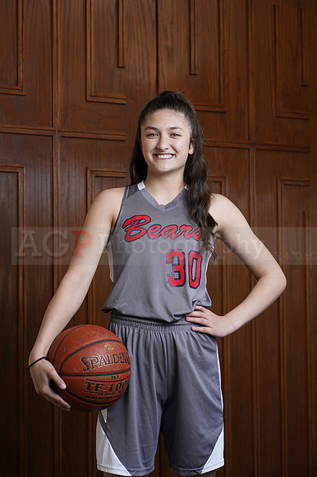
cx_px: 158
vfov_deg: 23.9
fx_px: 1124
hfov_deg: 16.1
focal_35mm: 85
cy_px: 238
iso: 200
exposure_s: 1/250
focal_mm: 85
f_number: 5.6
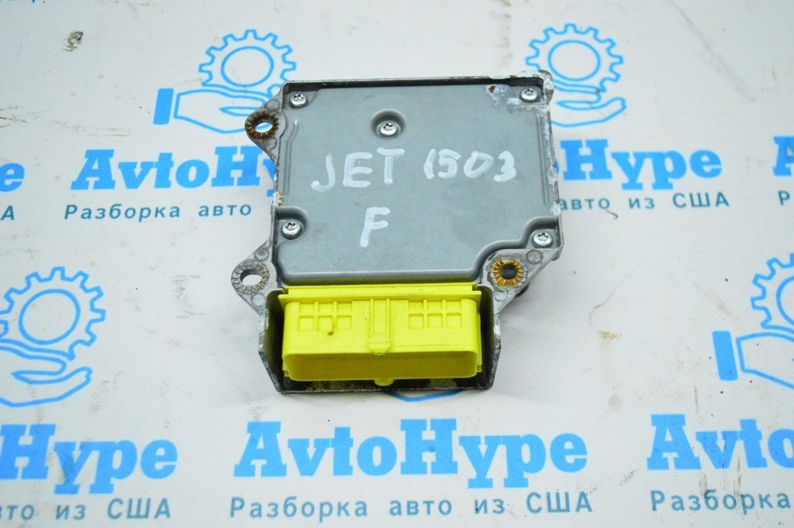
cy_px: 264
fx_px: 959
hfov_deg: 45.0
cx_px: 397
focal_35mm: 44
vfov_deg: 30.8
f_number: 4.2
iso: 6400
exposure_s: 1/800
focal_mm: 29
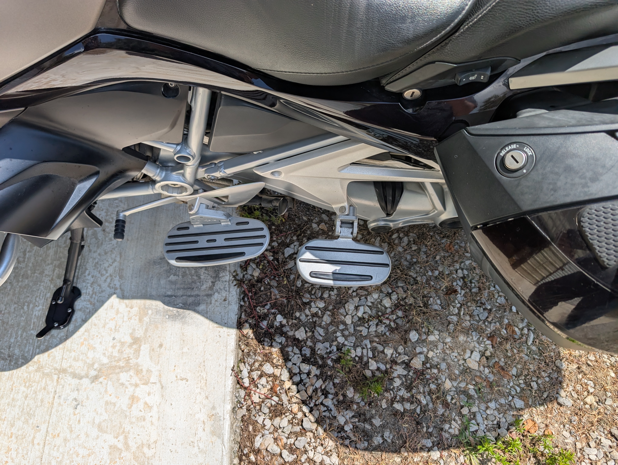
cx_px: 309
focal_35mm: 24
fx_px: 429
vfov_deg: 56.9
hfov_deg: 71.5
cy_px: 232
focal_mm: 6.9
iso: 20
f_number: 1.68
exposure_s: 1/1167
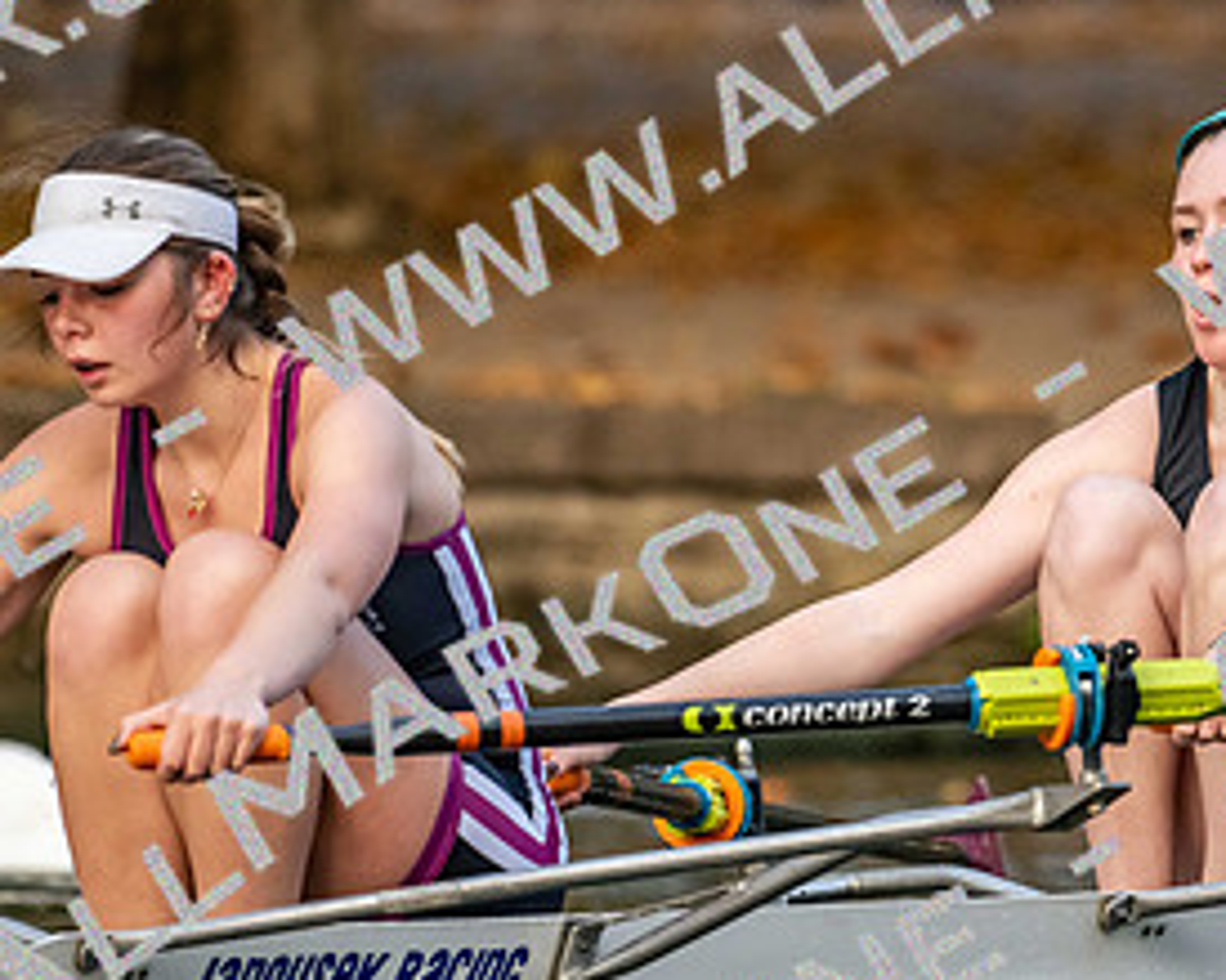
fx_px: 28872
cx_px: 832
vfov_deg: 1.9
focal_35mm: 796
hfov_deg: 2.4
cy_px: 405
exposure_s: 1/2500
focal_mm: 400
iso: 3200
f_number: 4.5
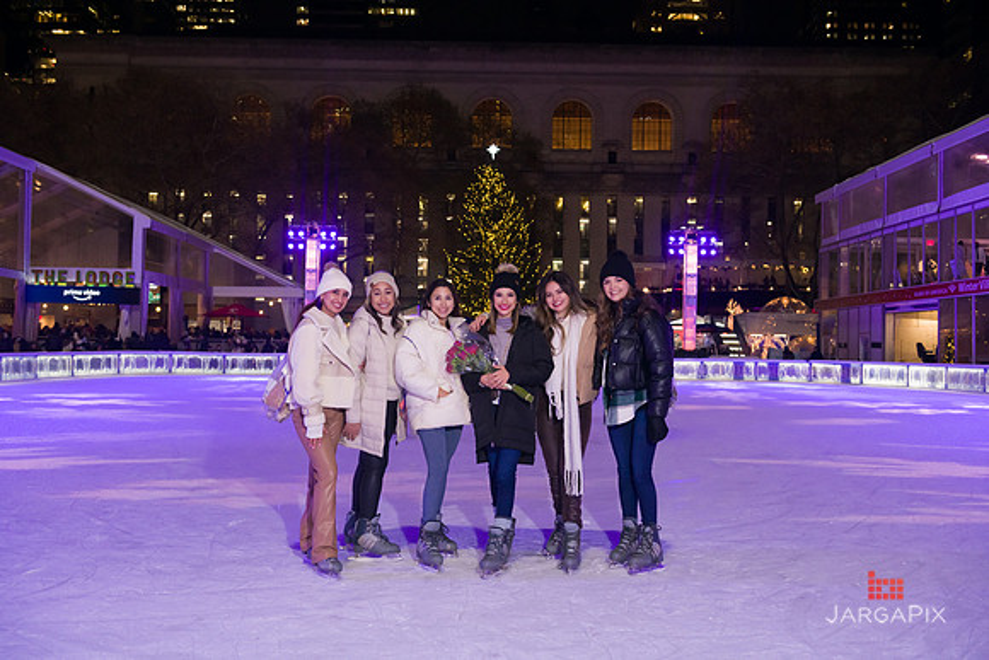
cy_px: 330
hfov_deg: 55.8
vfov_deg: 38.9
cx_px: 494
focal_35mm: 34
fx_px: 934
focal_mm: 34
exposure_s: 1/200
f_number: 4
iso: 2000
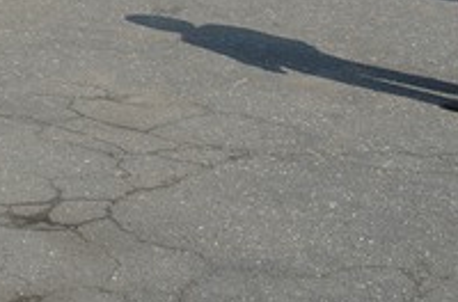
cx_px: -252
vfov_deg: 11.6
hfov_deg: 17.0
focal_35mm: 108
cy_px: -251
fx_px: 1370
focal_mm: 18
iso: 110
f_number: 8
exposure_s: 1/250
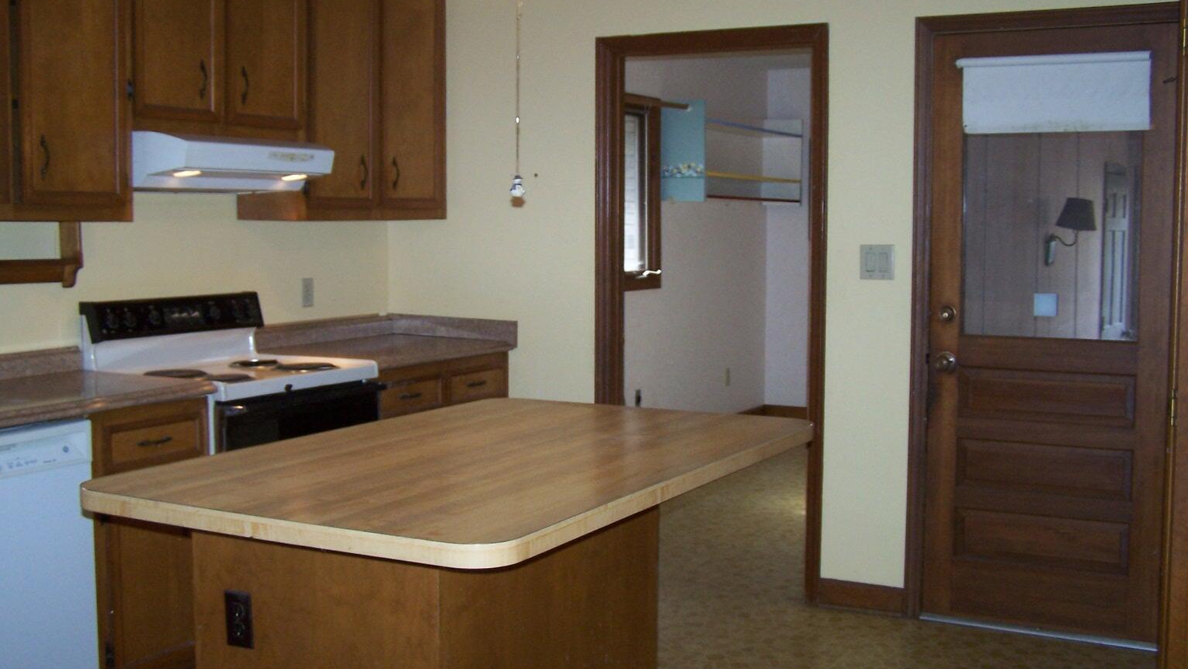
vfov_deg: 28.3
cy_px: 283
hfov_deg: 48.4
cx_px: 602
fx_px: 1323
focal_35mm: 42
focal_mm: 6.3
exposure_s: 1/60
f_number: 2.8
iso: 140
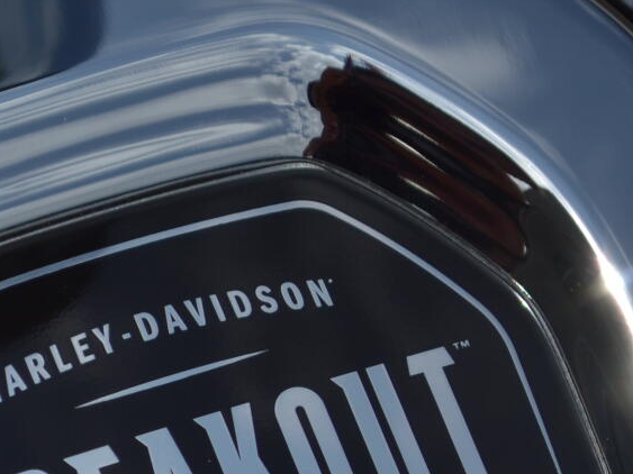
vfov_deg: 5.3
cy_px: 414
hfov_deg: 7.0
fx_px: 5150
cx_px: 220
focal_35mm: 282
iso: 100
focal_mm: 55
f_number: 5.6
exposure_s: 1/1600
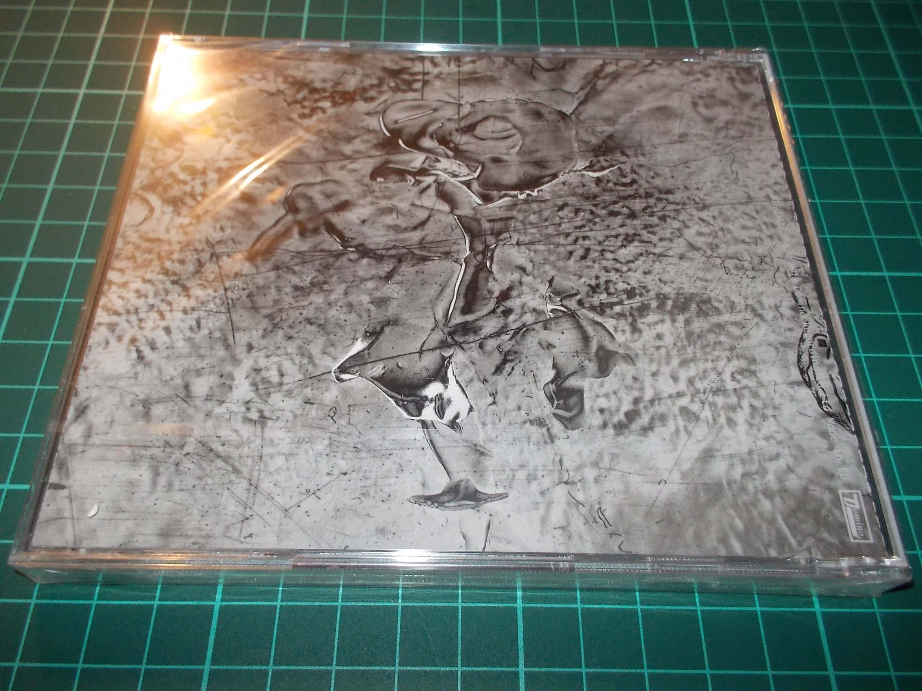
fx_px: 772
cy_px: 346
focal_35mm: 29
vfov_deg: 48.2
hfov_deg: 61.7
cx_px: 461
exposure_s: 1/30
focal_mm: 4.1
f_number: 3.3
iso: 200
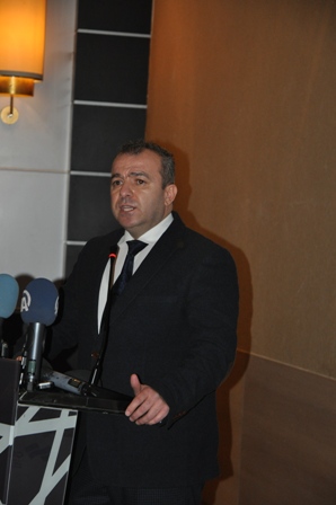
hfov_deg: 13.0
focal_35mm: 105
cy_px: 252
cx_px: 168
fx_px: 1472
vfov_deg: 19.5
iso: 800
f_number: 4.5
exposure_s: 1/60
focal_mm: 70
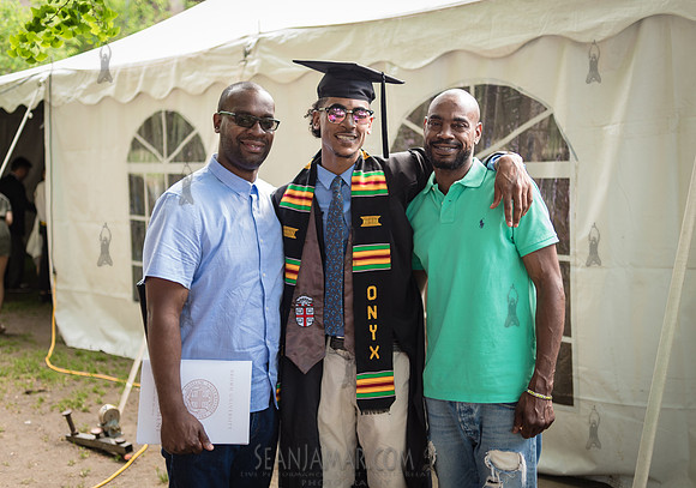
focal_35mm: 40
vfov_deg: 34.6
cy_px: 237
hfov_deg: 47.9
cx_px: 344
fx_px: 784
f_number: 2.5
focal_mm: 35
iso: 250
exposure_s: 1/250
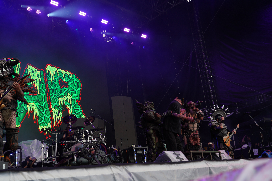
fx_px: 295
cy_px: 90
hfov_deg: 49.6
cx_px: 136
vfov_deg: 34.2
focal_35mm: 39
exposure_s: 1/60
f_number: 5.6
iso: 100
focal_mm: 39
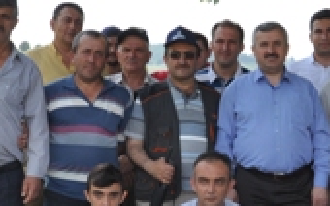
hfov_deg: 17.2
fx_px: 1087
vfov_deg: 10.8
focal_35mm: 121
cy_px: 164
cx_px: 217
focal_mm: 21
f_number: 9
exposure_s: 1/200
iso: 200
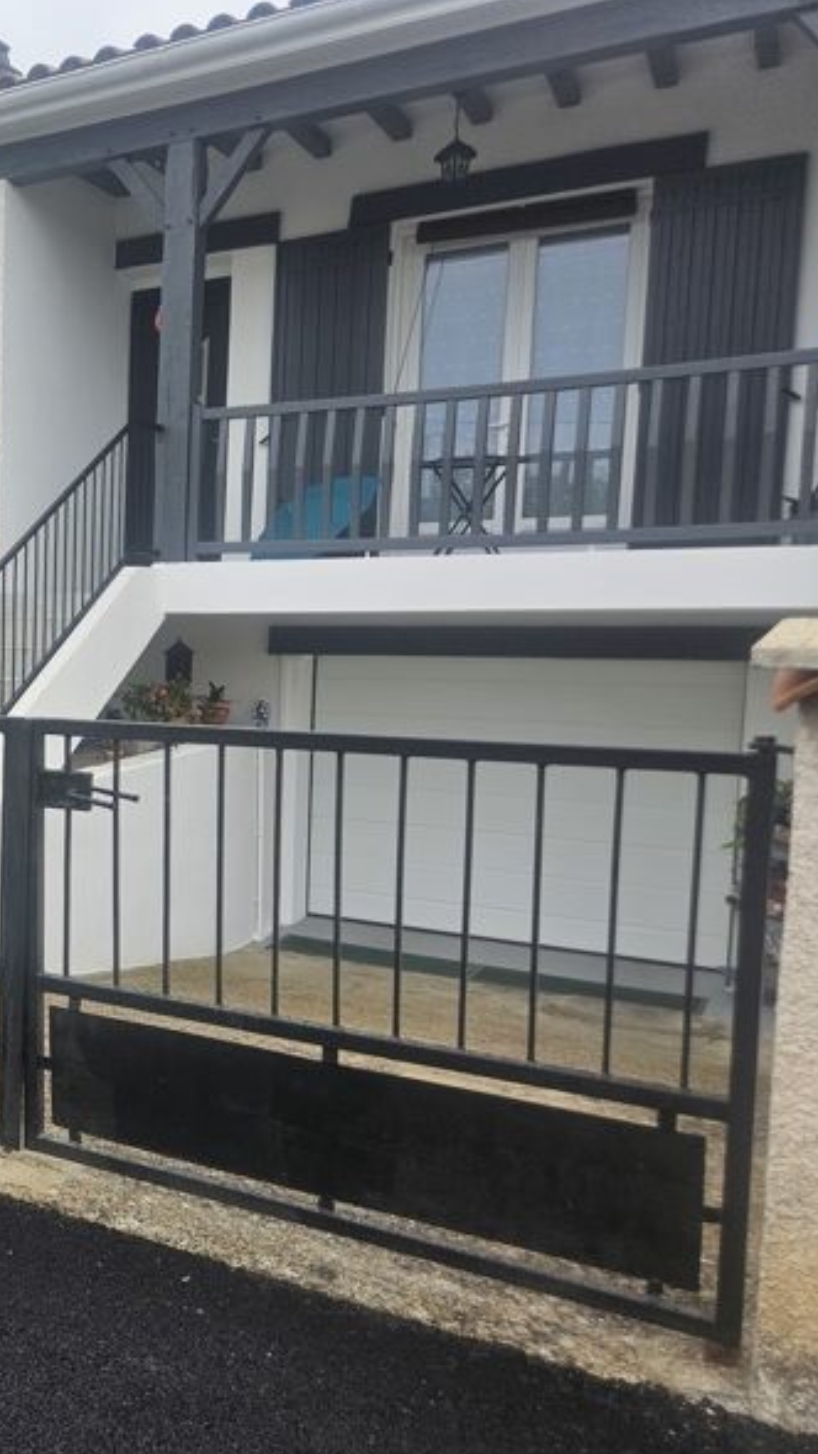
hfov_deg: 30.0
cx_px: -145
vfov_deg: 58.0
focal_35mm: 34
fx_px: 1311
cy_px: 729
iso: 40
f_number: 1.8
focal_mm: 5.4
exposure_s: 1/446
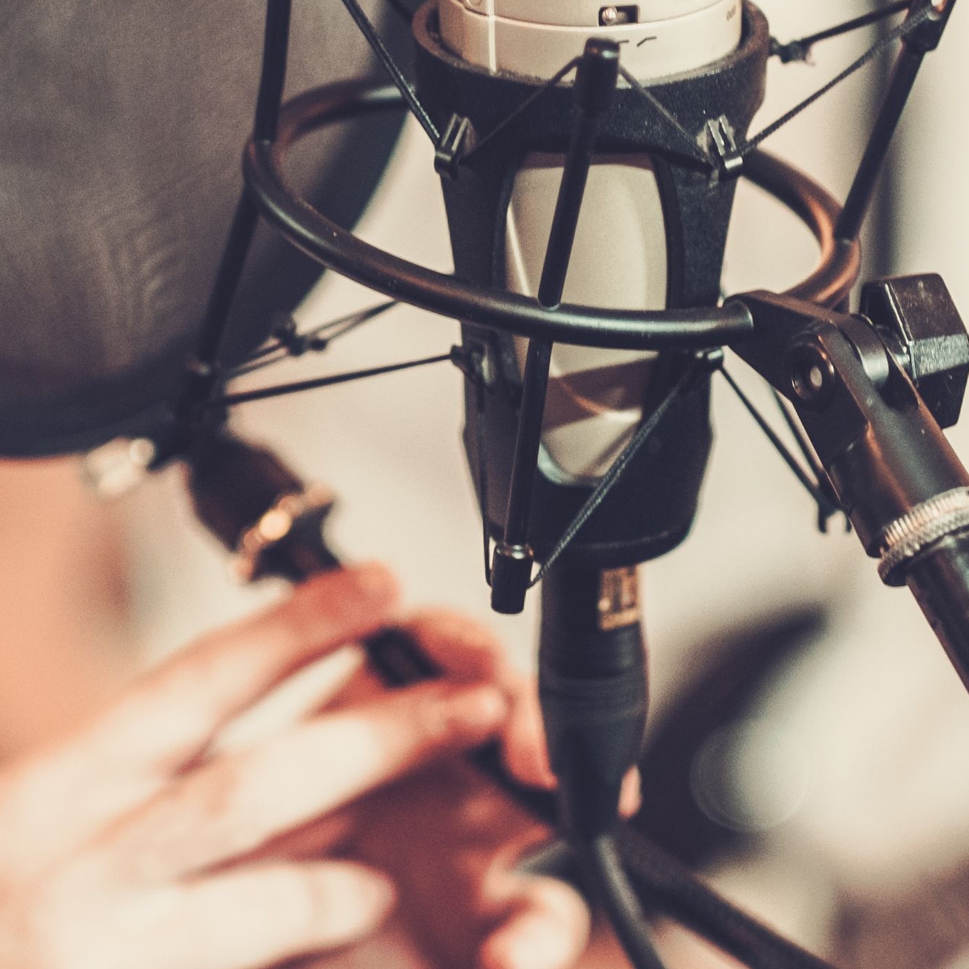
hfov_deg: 8.7
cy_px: 405
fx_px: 6366
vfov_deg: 8.7
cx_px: 549
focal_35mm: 201
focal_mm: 56
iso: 500
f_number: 1.2
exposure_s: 1/125
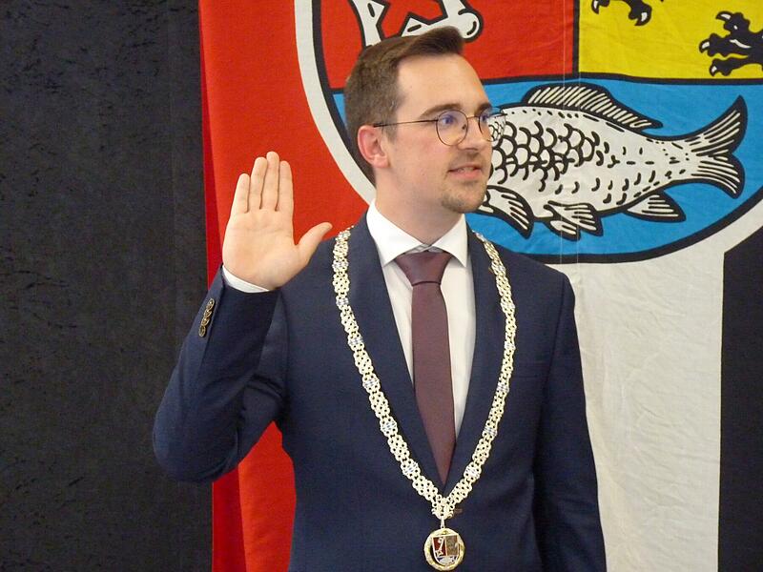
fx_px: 2006
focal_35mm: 91
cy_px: 286
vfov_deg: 16.2
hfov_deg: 21.5
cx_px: 382
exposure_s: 1/20
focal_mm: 16.1
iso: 800
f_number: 3.4
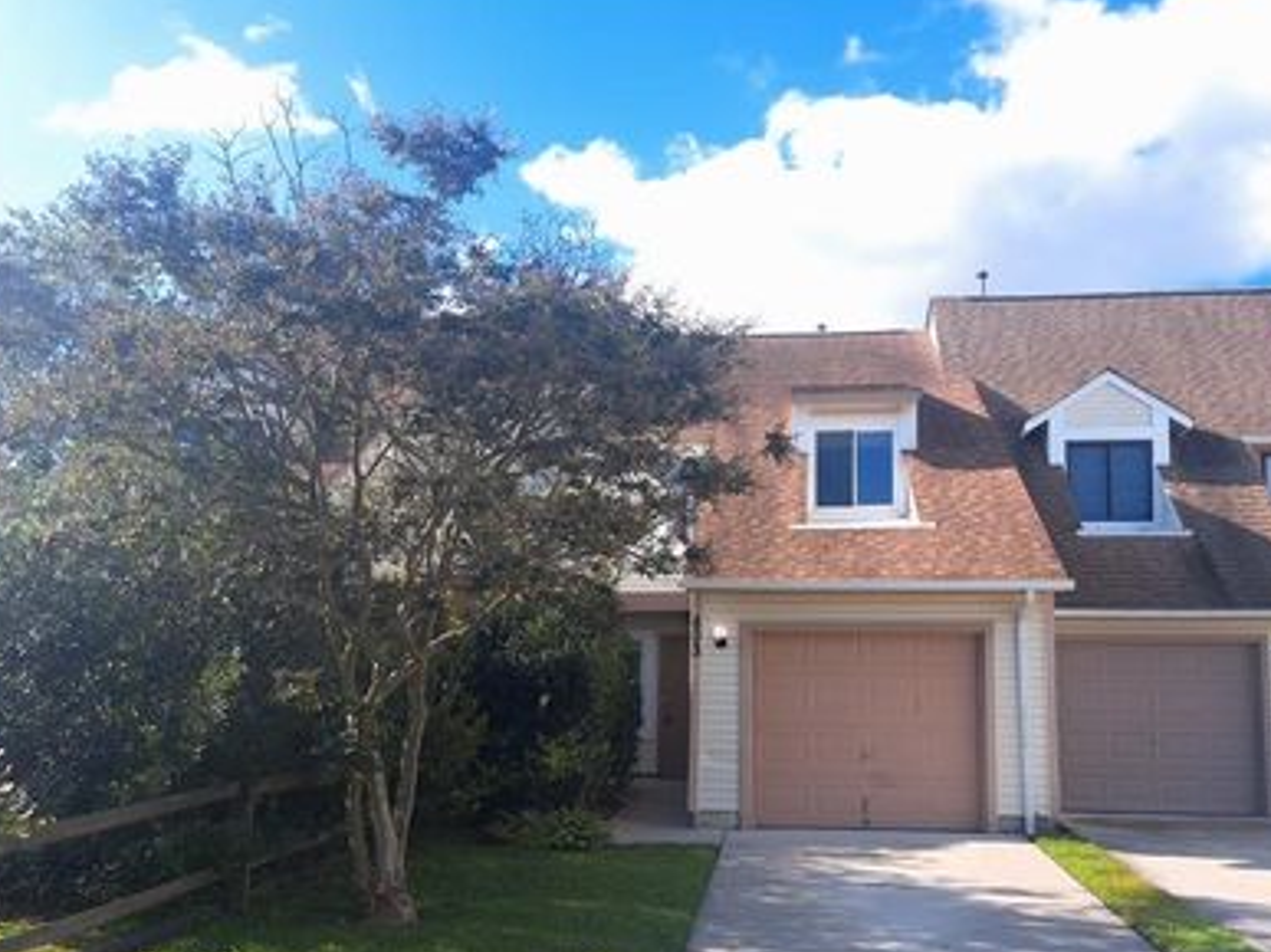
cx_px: 719
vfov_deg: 45.1
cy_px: 586
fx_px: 1138
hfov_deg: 58.2
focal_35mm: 31
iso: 50
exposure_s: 1/293
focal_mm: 5.23
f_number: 1.8
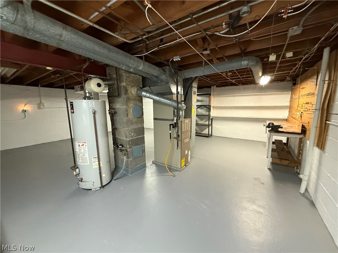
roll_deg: +0.6
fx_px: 137
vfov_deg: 85.7
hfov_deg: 102.1
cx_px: 169
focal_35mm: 14
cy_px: 126
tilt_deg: -7.2
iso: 640
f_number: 2.2
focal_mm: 2.22
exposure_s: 1/60
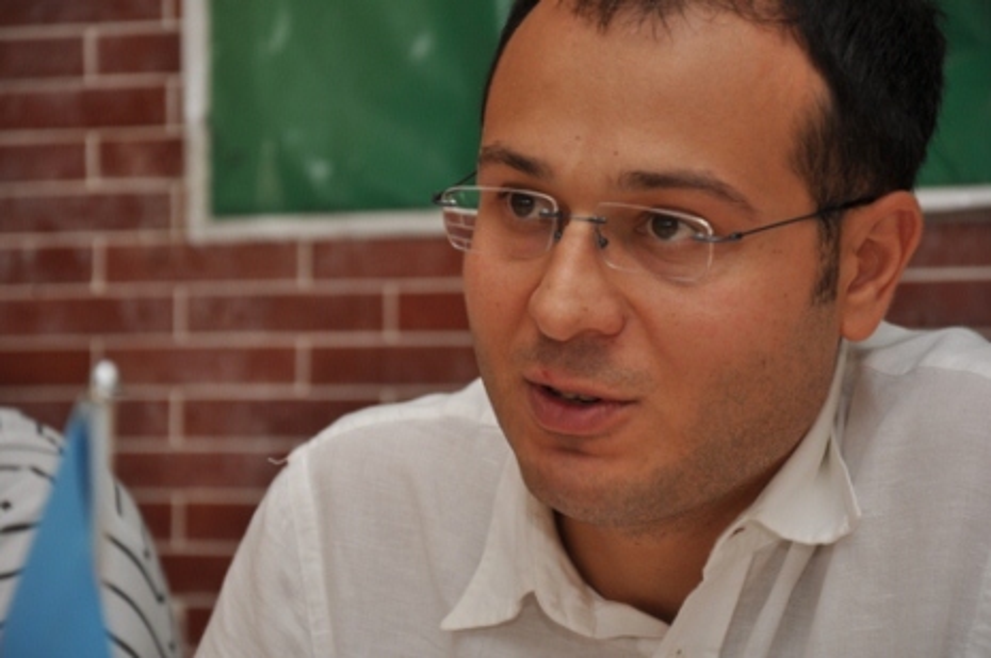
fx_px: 4331
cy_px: 329
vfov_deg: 8.7
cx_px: 496
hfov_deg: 13.1
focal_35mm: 158
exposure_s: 1/60
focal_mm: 105
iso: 200
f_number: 6.3
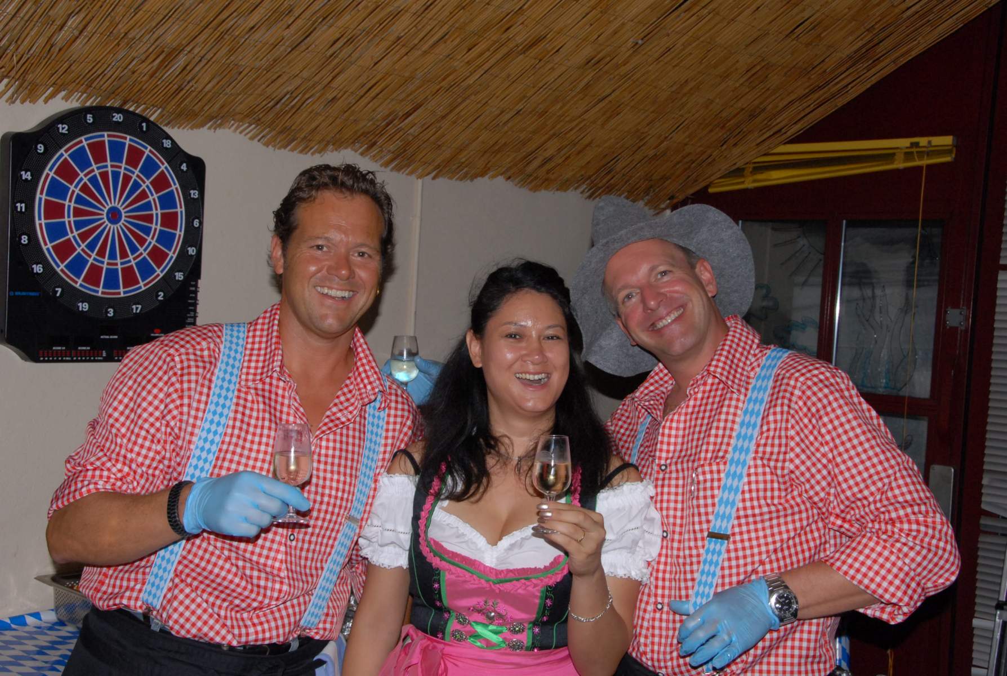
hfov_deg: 42.2
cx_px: 504
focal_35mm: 46
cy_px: 338
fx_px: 1303
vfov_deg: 29.1
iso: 500
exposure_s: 1/125
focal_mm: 31
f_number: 11
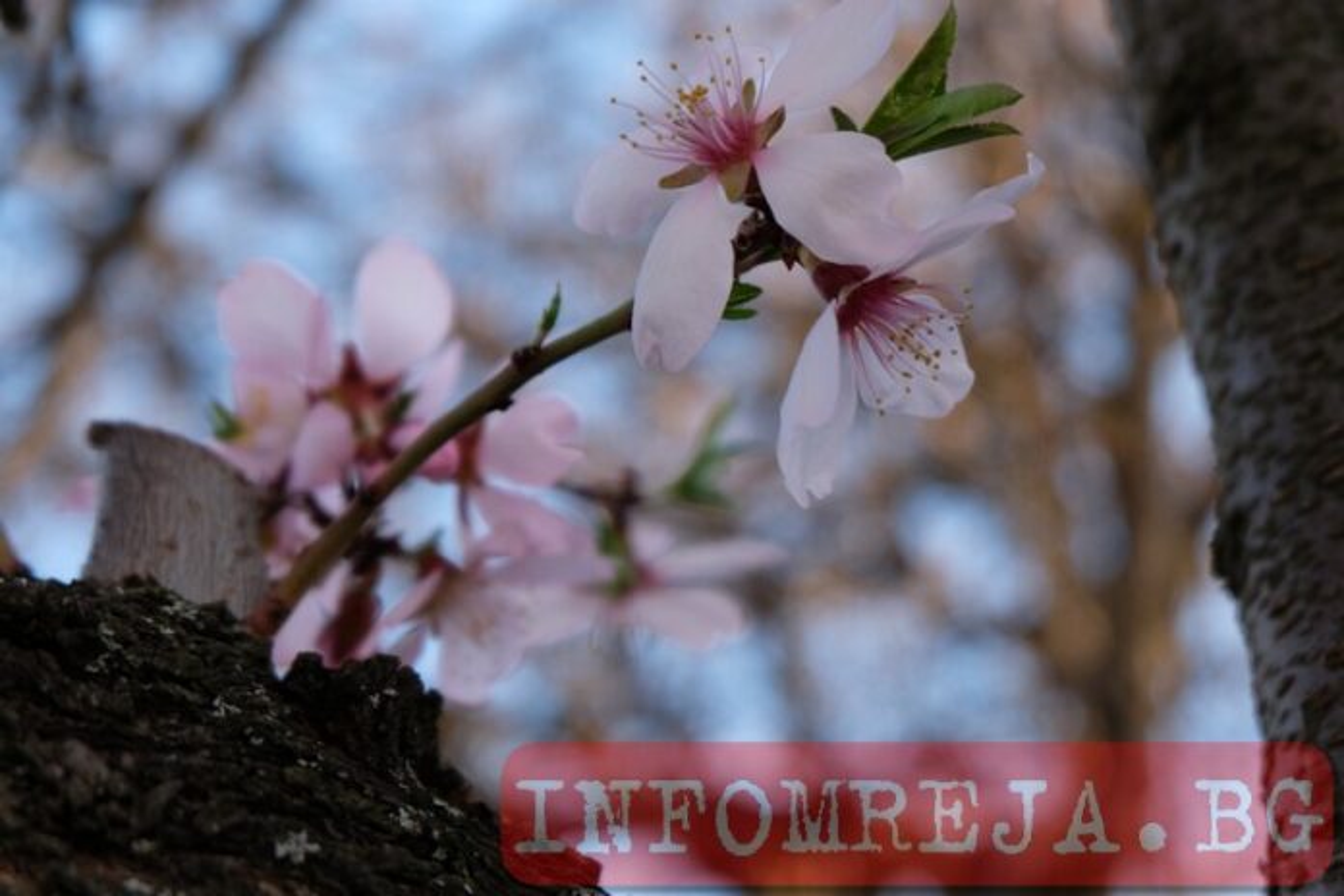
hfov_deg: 27.0
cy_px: 448
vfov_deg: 18.2
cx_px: 672
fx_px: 2800
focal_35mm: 75
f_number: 5.6
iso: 200
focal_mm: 50
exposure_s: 1/90
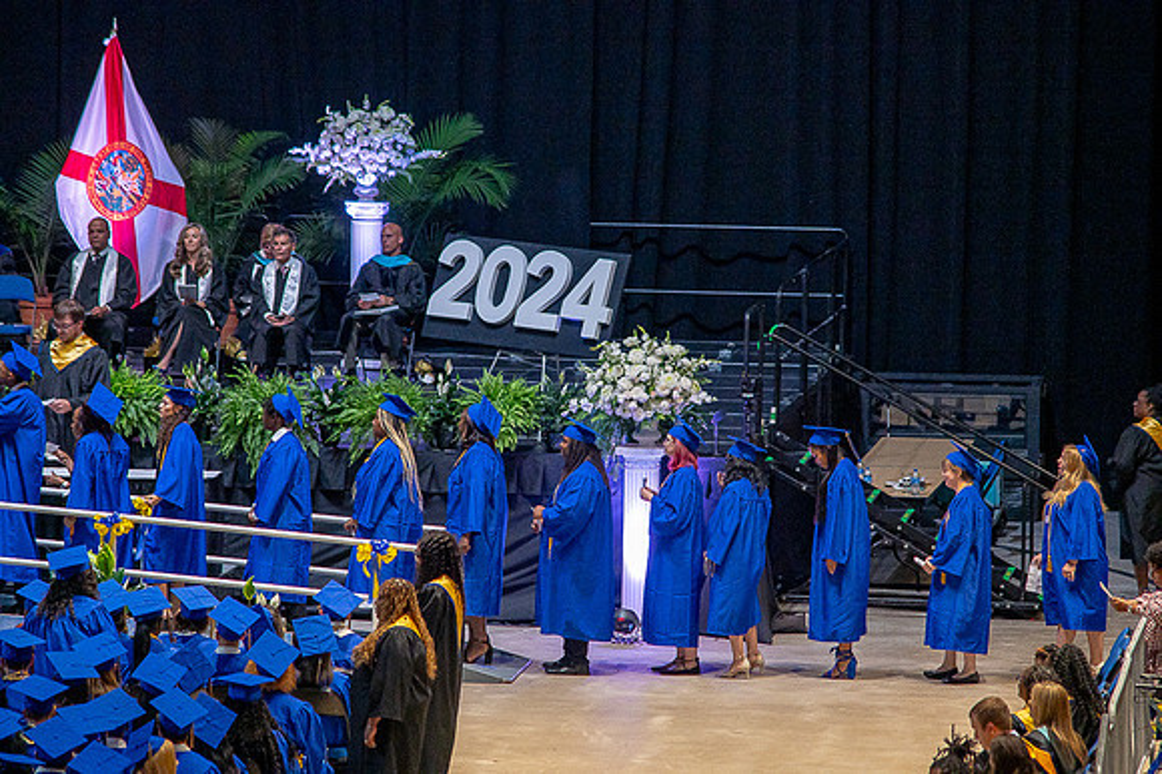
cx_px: 581
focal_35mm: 250
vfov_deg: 5.5
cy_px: 387
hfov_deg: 8.2
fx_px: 8065
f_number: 5.6
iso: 1600
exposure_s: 1/200
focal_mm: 250
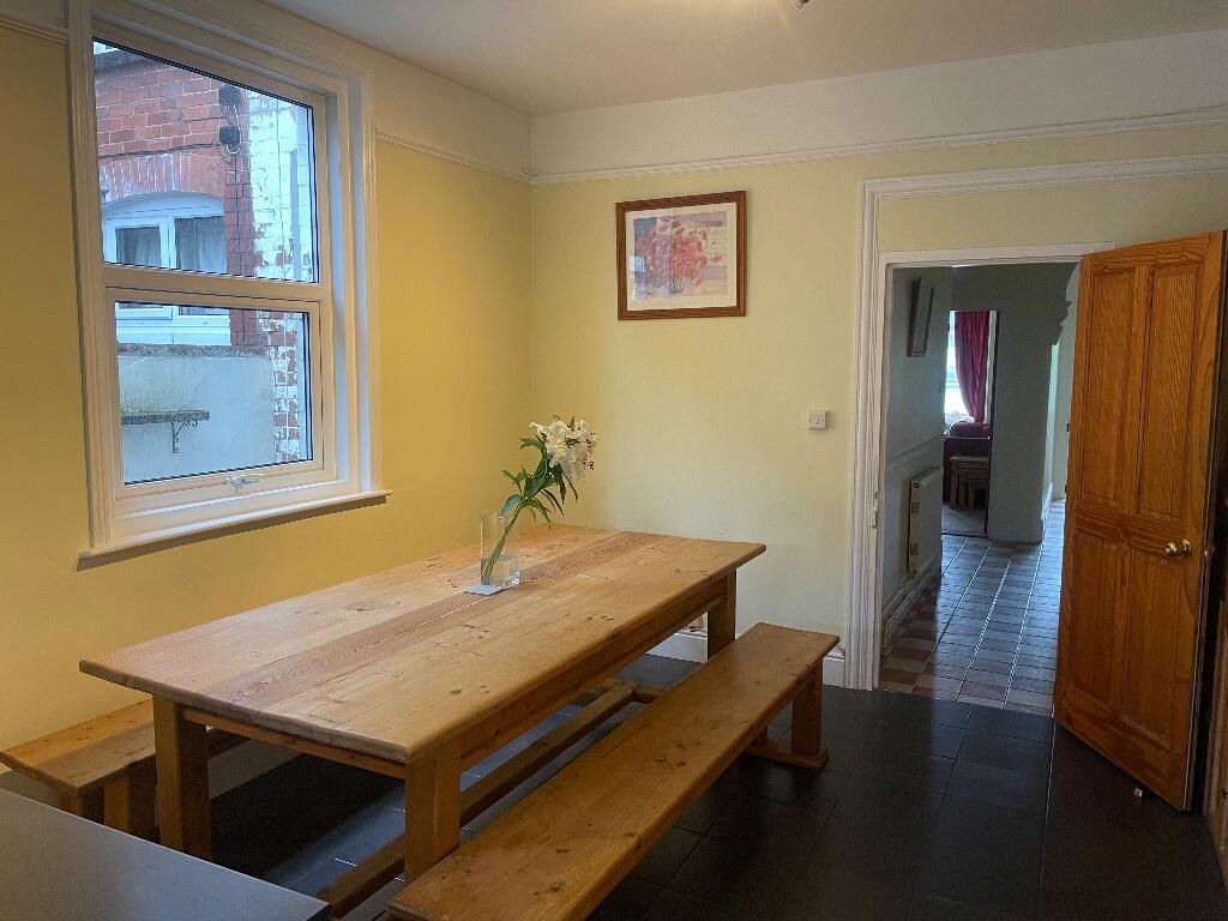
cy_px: 460
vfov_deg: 53.1
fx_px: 922
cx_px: 614
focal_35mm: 26
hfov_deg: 67.3
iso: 125
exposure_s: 1/71
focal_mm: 4.2
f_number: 1.6
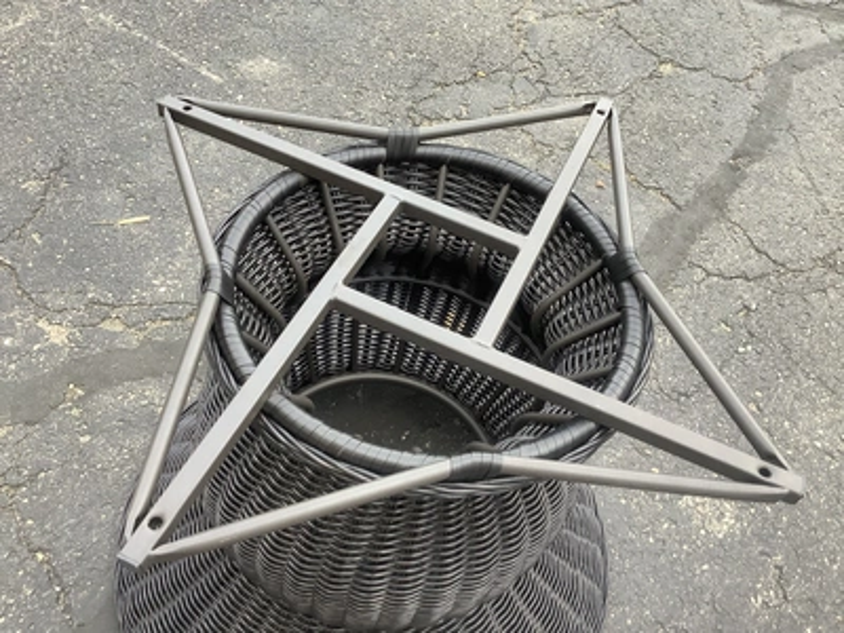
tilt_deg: -52.2
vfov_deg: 45.4
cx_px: 422
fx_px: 756
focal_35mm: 31
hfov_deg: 58.4
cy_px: 316
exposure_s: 1/120
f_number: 2.4
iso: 64
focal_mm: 3.3
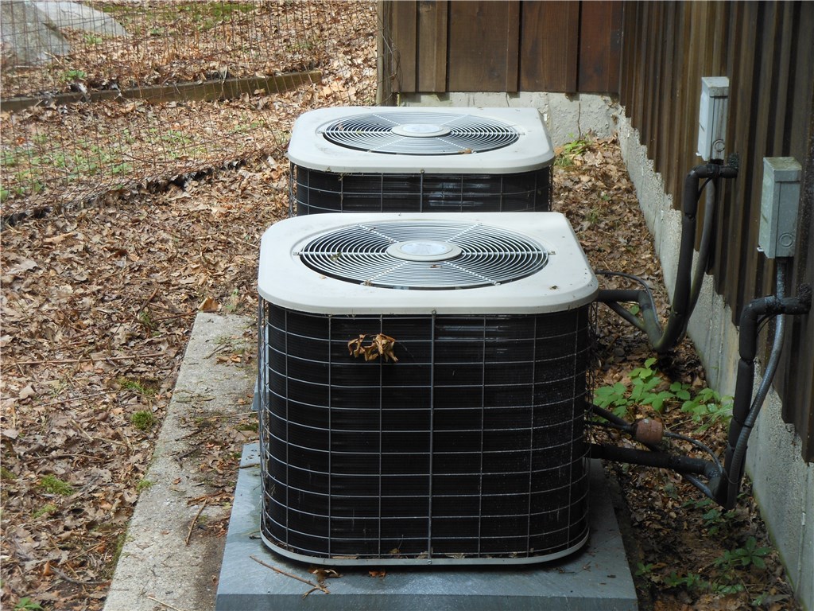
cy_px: 306
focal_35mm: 87
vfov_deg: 17.0
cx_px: 407
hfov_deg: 22.5
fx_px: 2046
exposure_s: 1/60
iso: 80
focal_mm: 15.5
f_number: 4.6
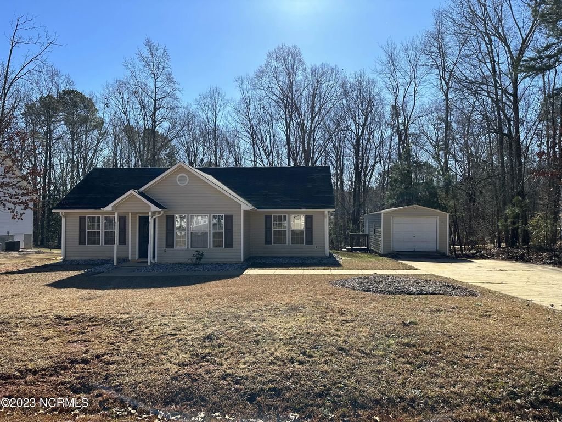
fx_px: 390
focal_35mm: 24
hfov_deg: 71.6
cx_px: 281
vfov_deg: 56.8
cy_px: 211
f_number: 1.78
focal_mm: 6.86
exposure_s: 1/3472
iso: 80
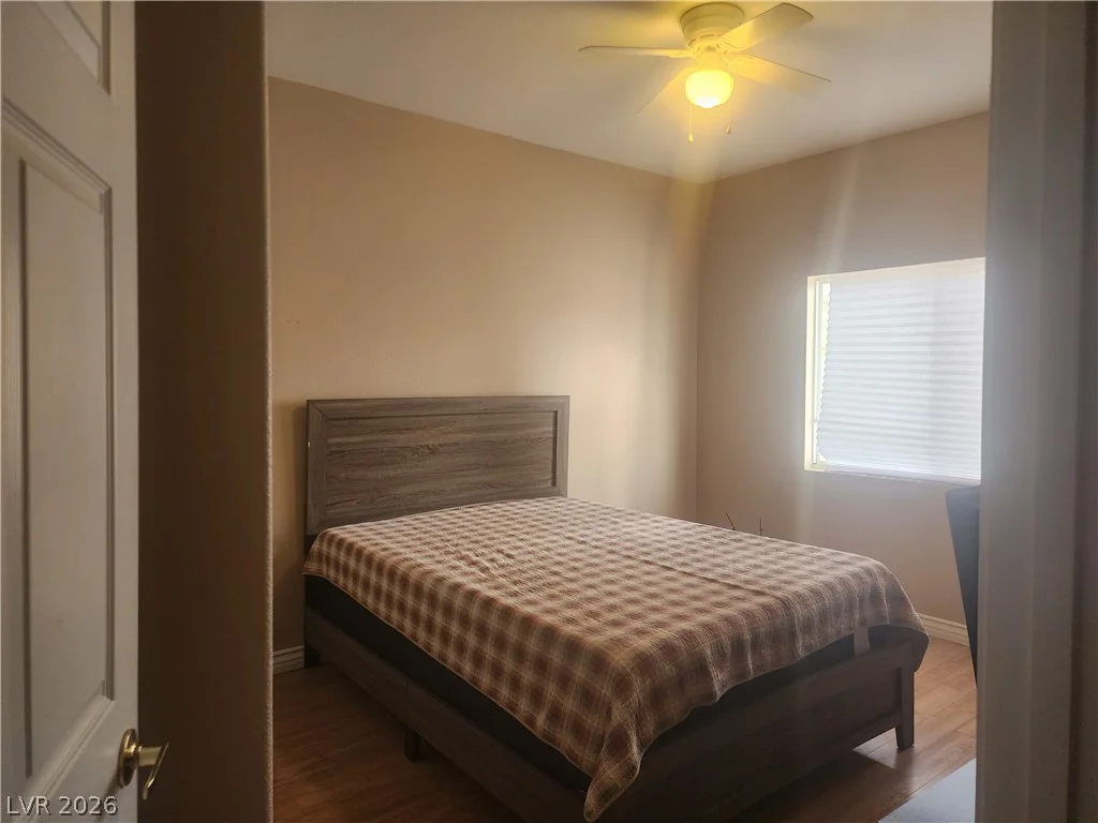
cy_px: 412
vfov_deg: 58.9
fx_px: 730
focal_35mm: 23
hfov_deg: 73.9
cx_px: 549
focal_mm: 6.4
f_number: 1.8
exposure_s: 1/120
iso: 320
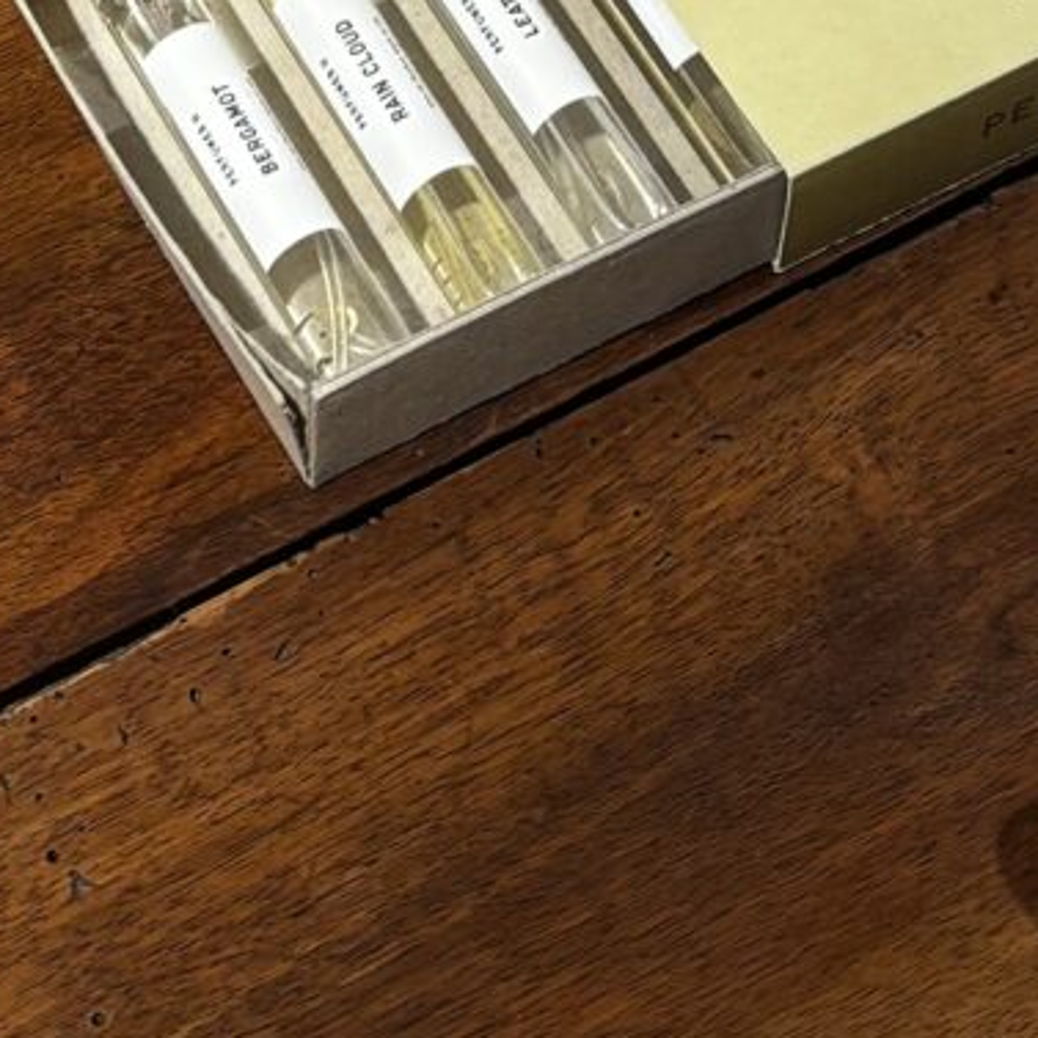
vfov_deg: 10.1
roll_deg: -5.5
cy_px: -1280
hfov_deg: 11.2
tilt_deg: -38.7
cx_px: 716
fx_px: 5292
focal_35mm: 156
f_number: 1.6
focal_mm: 5.96
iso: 32
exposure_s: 1/115
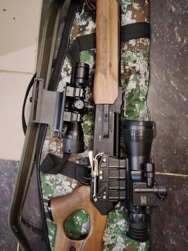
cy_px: 126
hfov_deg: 48.2
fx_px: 210
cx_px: 94
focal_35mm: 29
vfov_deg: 61.7
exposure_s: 1/17
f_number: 1.8
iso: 1000
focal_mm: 4.22
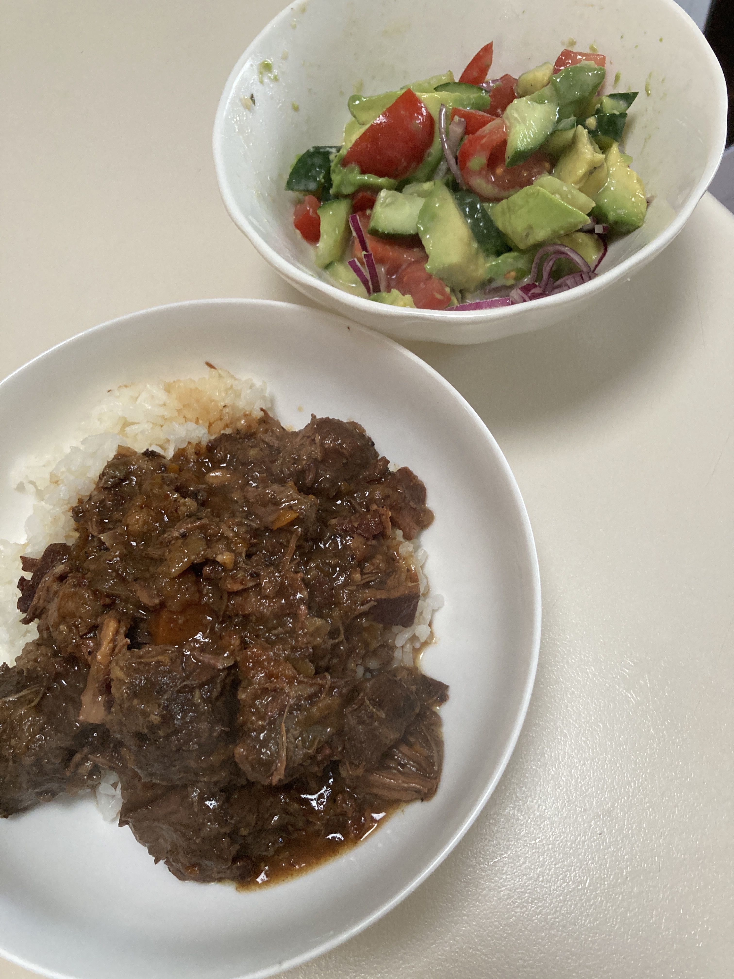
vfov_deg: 63.4
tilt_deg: -64.3
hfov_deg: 49.7
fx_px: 792
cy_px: 490
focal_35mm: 28
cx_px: 367
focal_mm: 3.99
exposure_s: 1/50
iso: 200
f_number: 1.8
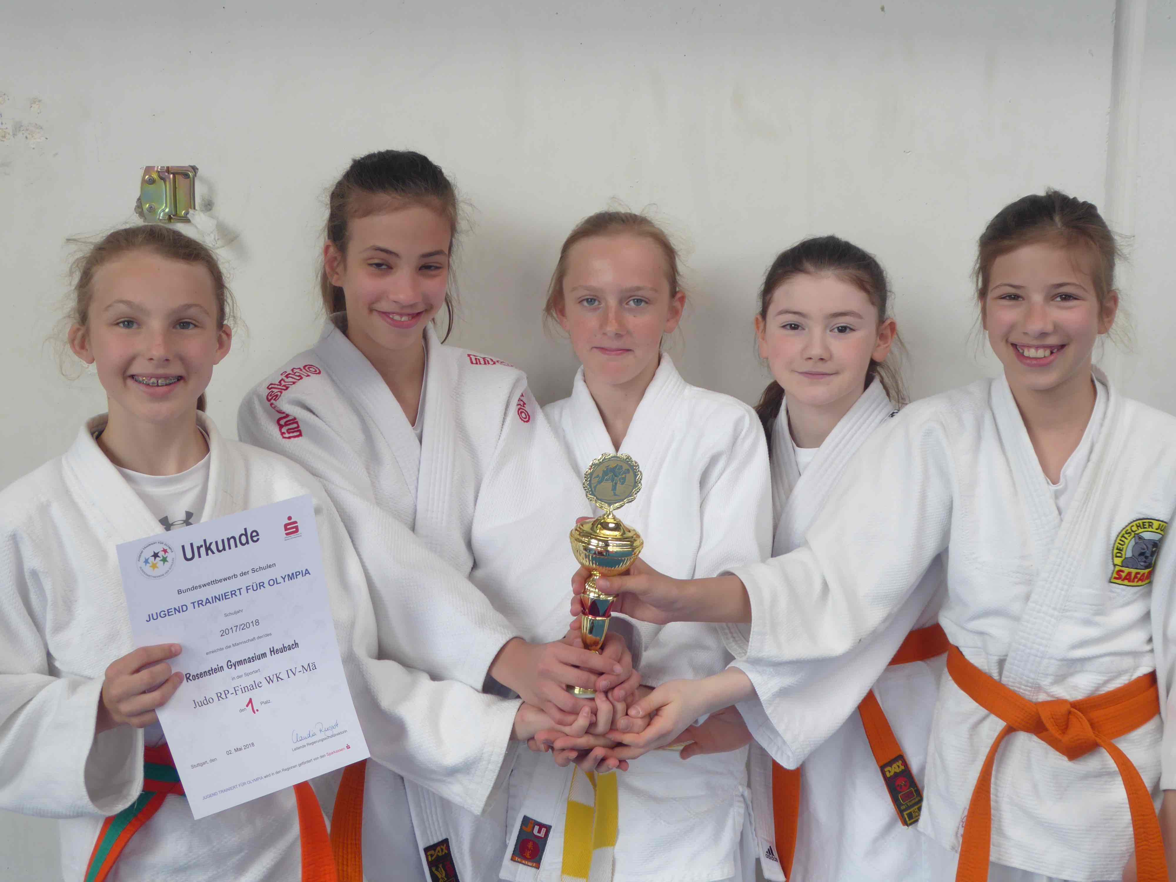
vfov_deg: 30.9
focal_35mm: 47
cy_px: 441
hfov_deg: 40.4
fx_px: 1597
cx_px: 588
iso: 100
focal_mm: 8.4
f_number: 4
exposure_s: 1/60
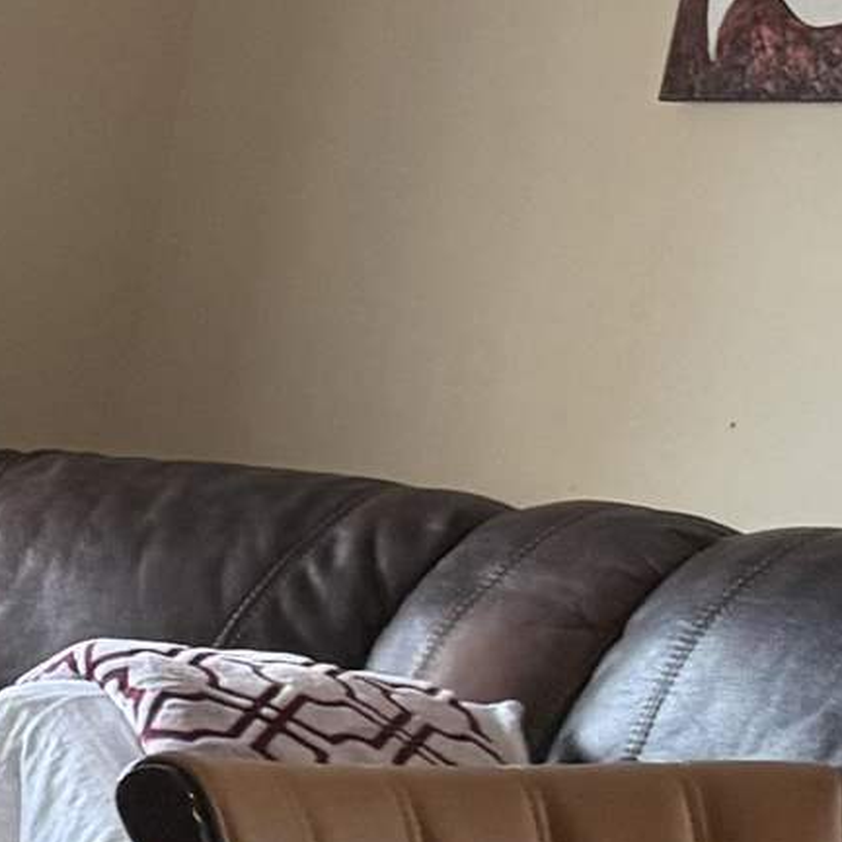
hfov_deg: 8.9
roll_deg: -3.3
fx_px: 4155
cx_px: -1896
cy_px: 1306
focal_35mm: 151
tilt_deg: -13.6
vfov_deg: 11.1
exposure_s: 1/120
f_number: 1.78
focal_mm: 6.76
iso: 250
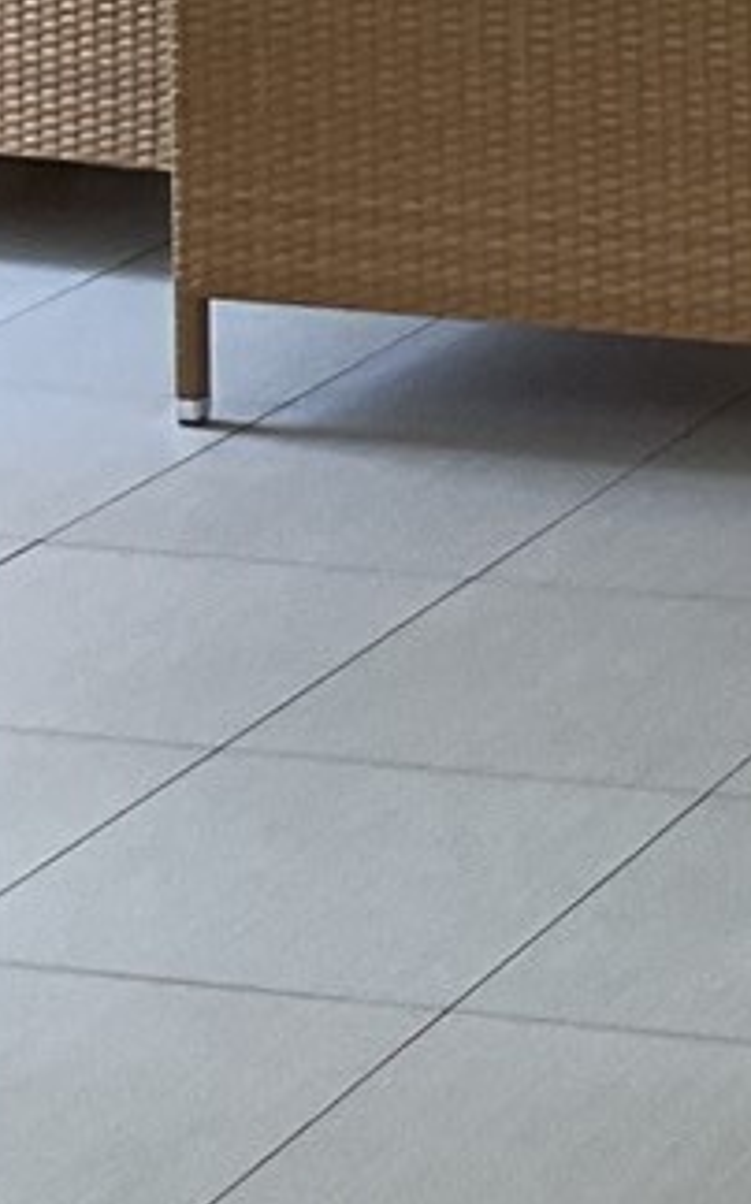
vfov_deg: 13.1
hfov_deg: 7.8
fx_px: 4986
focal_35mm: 152
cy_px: -543
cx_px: 1944
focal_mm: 3
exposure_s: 1/60
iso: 50
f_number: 1.8
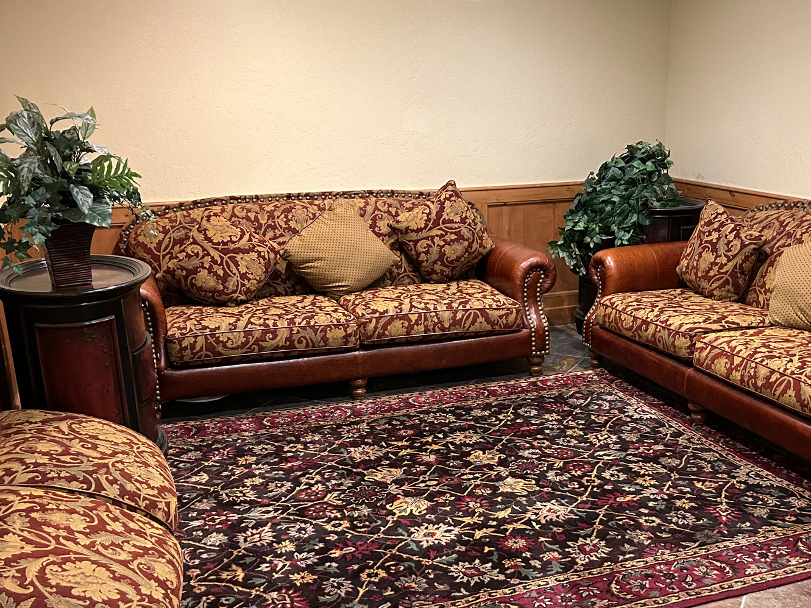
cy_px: 358
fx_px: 937
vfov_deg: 35.9
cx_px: 483
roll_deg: +1.0
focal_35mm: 40
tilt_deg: -17.2
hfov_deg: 46.6
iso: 500
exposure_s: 1/40
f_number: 1.5
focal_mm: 5.7
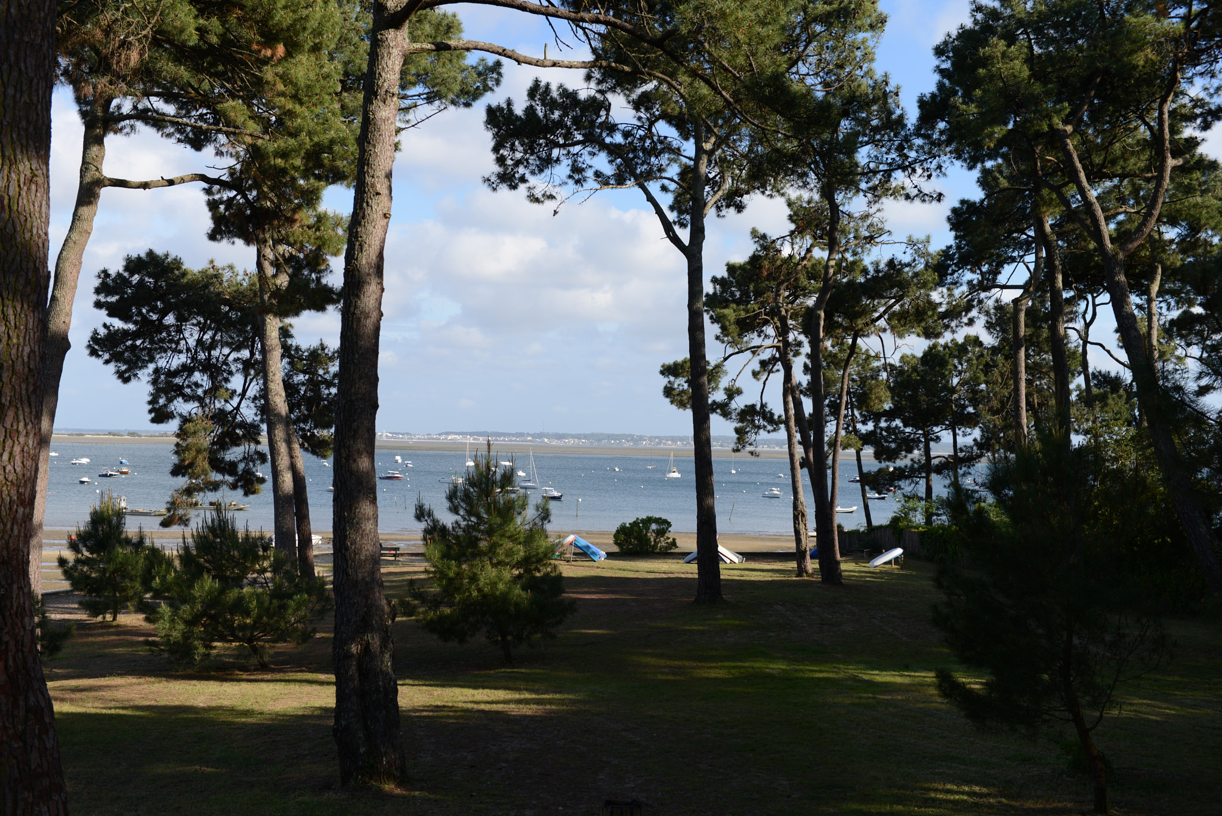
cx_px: 611
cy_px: 408
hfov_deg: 46.4
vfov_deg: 31.9
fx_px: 1426
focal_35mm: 42
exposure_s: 1/500
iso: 100
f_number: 4.5
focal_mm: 42
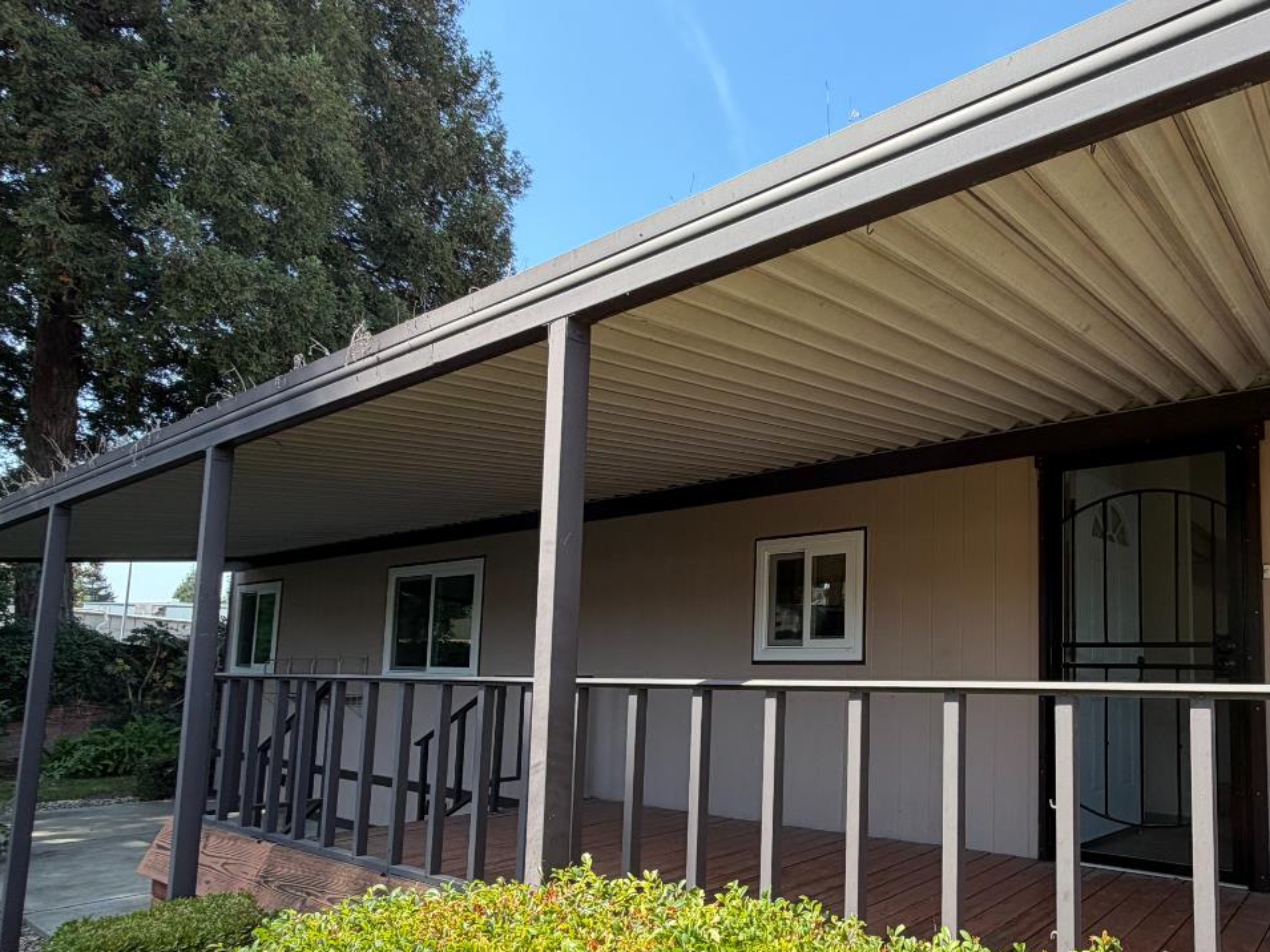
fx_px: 807
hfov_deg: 72.3
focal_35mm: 22
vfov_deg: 60.2
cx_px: 918
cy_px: 599
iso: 50
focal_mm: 2.22
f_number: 2.2
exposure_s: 1/405
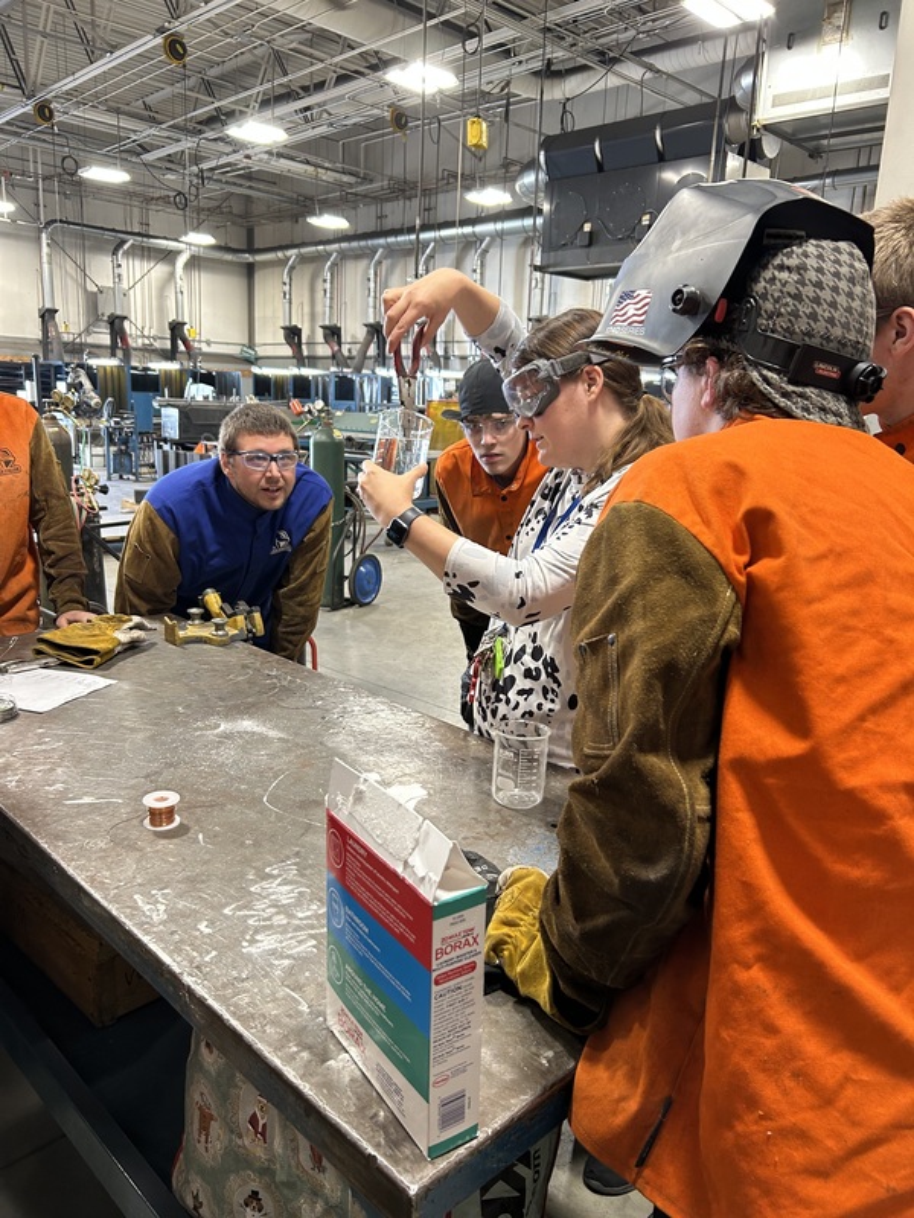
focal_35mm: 26
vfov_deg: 67.3
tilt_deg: -11.9
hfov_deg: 53.1
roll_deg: -2.3
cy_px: 609
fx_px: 915
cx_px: 457
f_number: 1.5
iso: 125
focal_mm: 5.7
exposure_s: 1/60
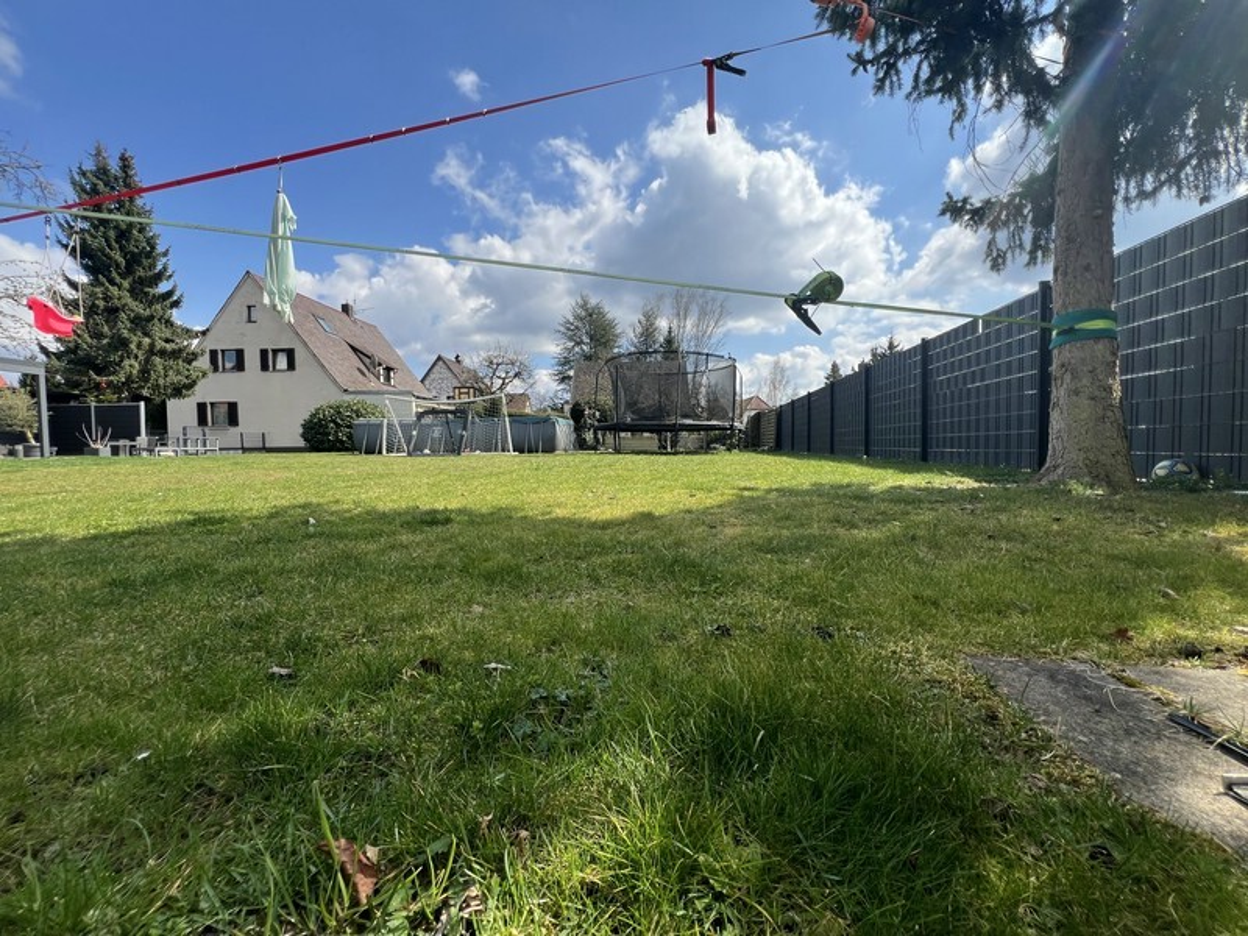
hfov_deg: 106.2
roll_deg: +1.1
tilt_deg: -3.5
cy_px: 468
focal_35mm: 13
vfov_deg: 89.9
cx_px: 624
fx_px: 469
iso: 32
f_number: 1.8
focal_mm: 1.57
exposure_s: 1/1119
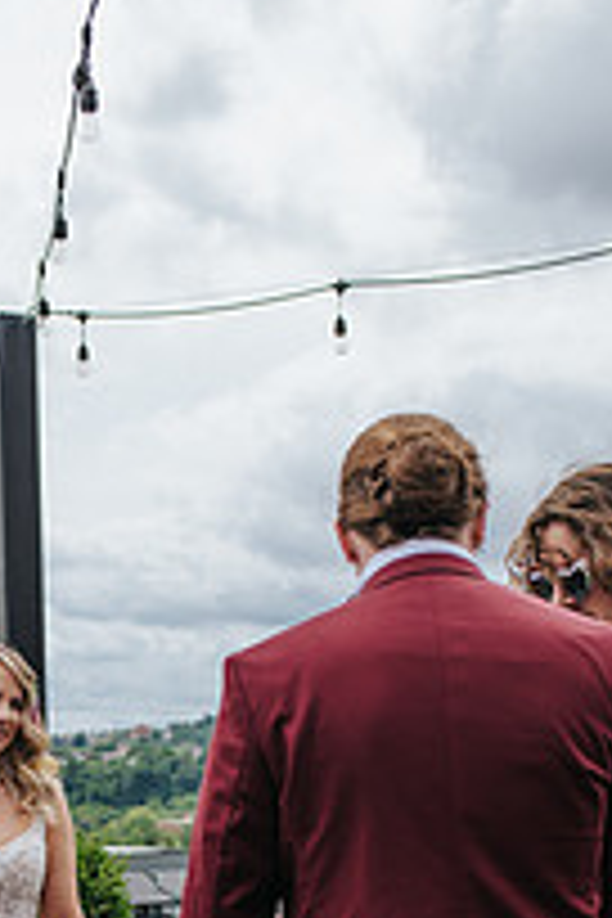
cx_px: 61
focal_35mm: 77
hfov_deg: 17.5
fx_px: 1963
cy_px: 954
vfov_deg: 24.9
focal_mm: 35
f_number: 3.5
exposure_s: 1/1250
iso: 140
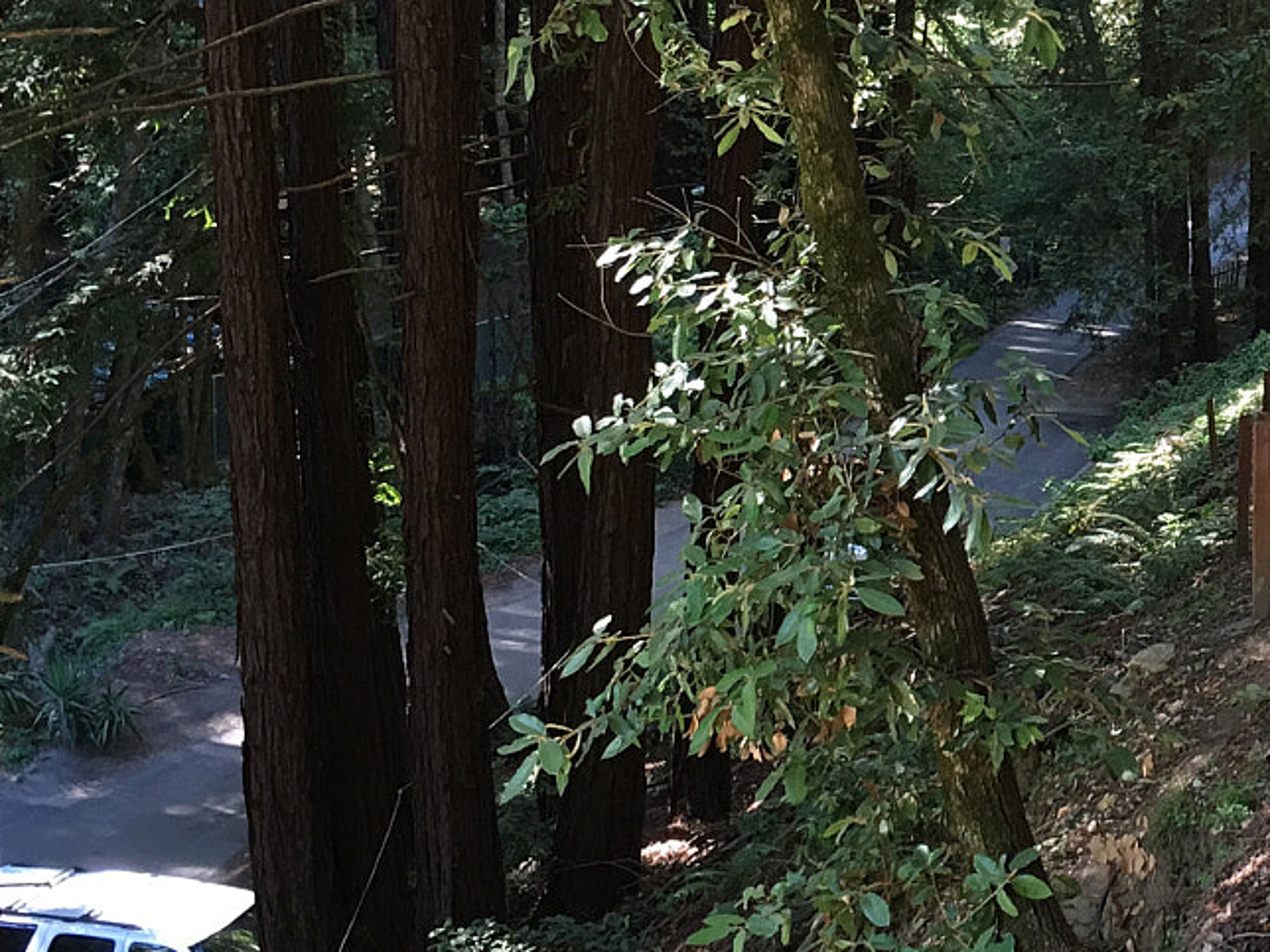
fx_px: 2642
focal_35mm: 72
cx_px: 1302
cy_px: 321
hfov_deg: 25.5
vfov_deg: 20.4
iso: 32
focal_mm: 4.15
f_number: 2.2
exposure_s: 1/15
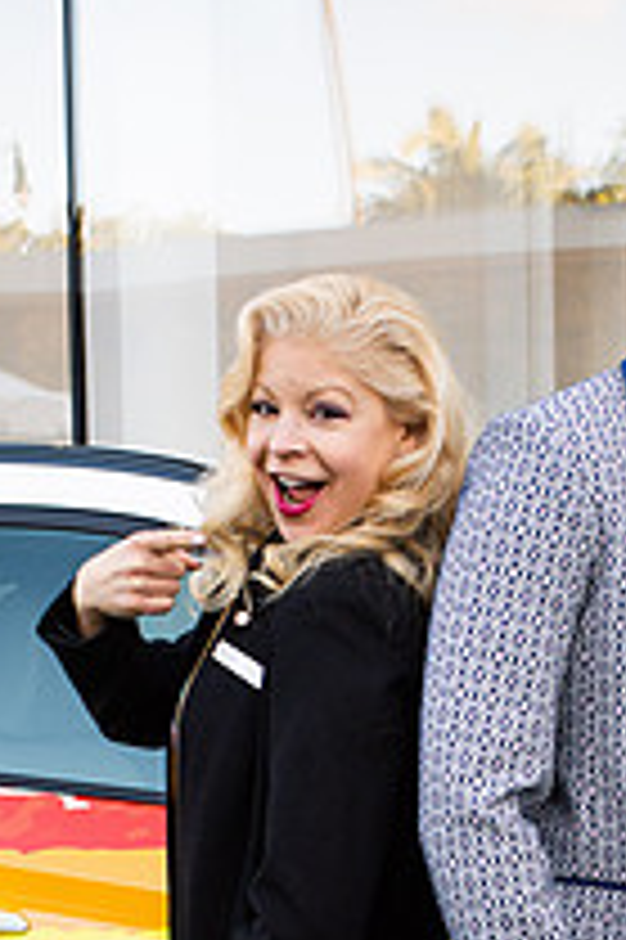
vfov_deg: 17.7
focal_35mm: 113
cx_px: 522
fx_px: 2952
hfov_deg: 12.0
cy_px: 953
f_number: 6.3
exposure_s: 1/320
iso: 250
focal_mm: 35
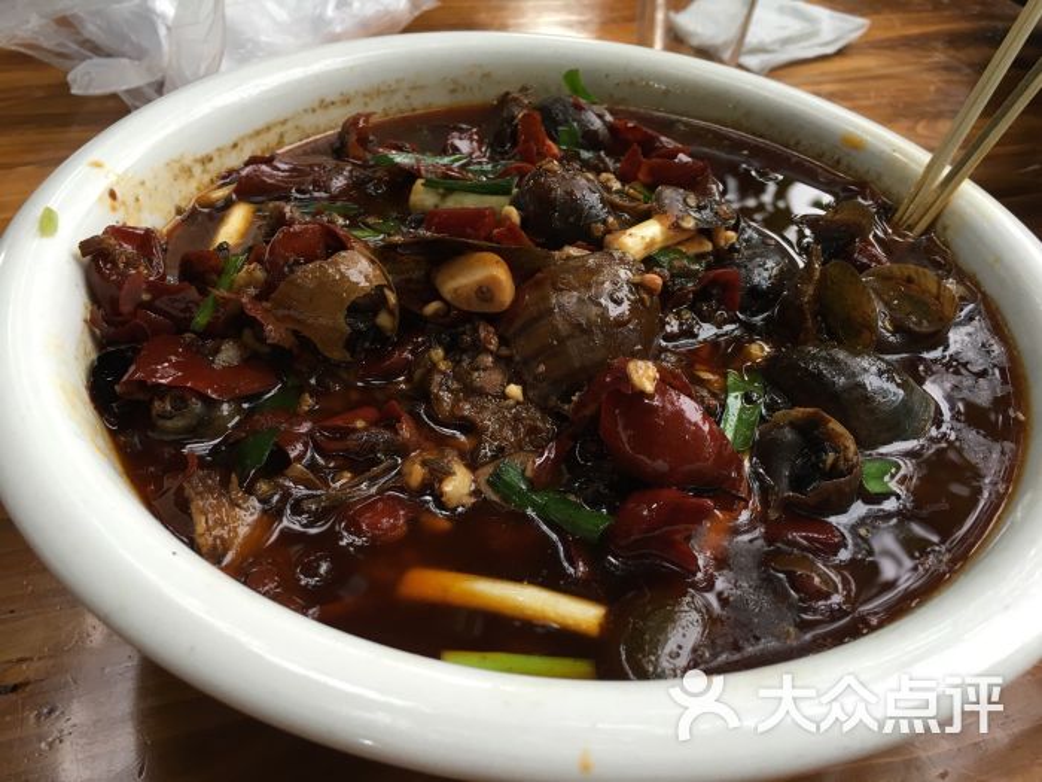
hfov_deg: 61.7
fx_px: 873
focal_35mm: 29
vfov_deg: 48.2
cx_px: 521
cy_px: 391
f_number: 2.2
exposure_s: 1/17
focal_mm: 4.15
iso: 40
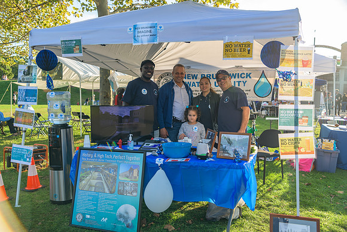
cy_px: 116
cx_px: 174
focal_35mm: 32
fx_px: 309
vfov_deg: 41.1
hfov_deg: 58.7
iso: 160
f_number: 4
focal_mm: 32
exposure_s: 1/200
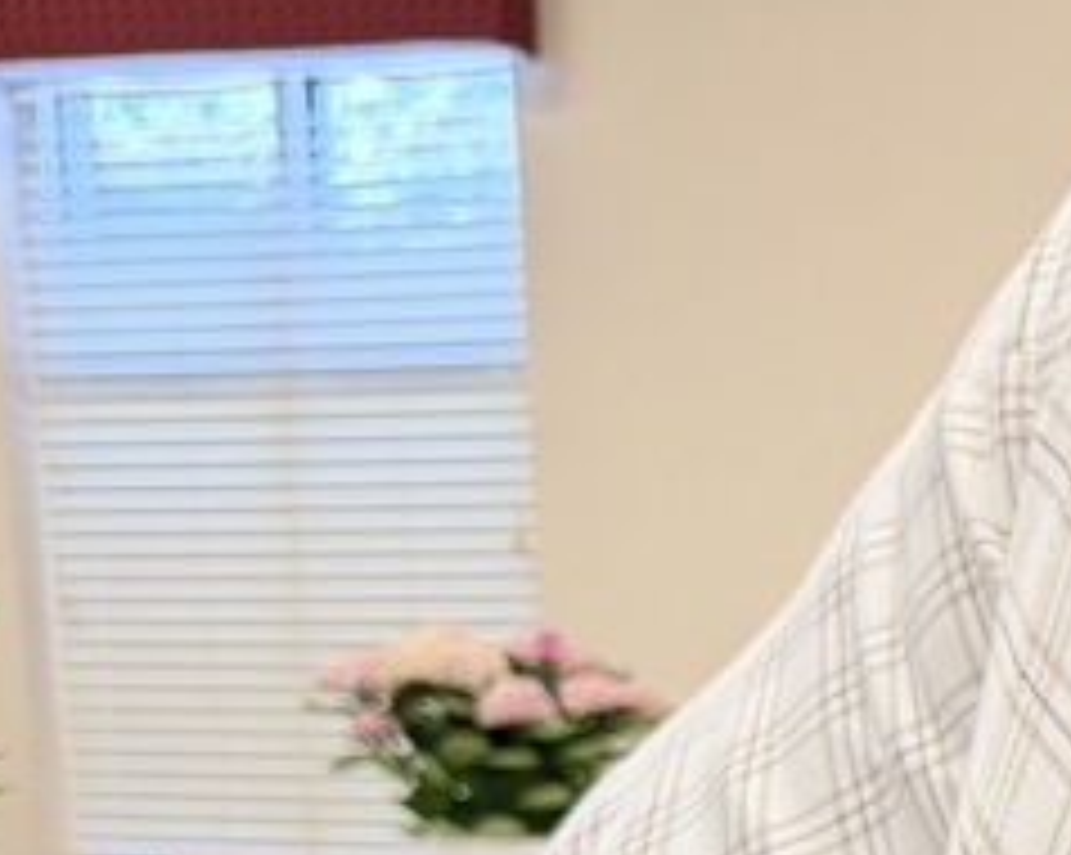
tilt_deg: -9.6
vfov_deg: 14.2
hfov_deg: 15.9
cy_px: 1310
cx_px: 1984
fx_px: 3199
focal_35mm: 101
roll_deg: -0.3
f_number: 1.78
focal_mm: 6.76
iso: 160
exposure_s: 1/60
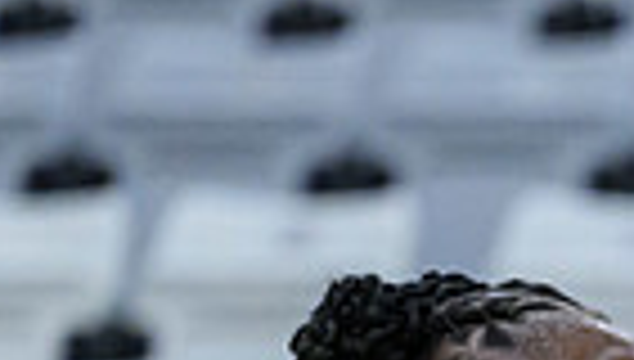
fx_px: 20990
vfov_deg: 1.0
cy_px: 1035
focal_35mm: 1246
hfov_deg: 1.7
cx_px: 1070
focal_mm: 180
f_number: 3.2
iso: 4000
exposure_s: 1/1000
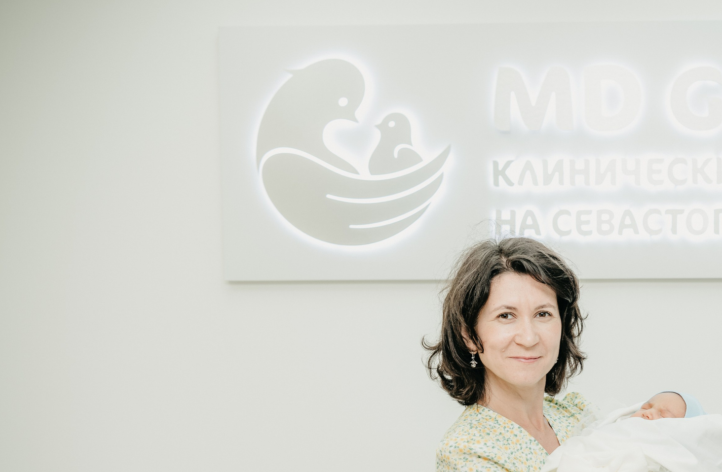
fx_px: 1296
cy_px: 378
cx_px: 579
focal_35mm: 65
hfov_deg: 30.4
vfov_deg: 20.4
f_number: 3.5
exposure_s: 1/160
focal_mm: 36
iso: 160
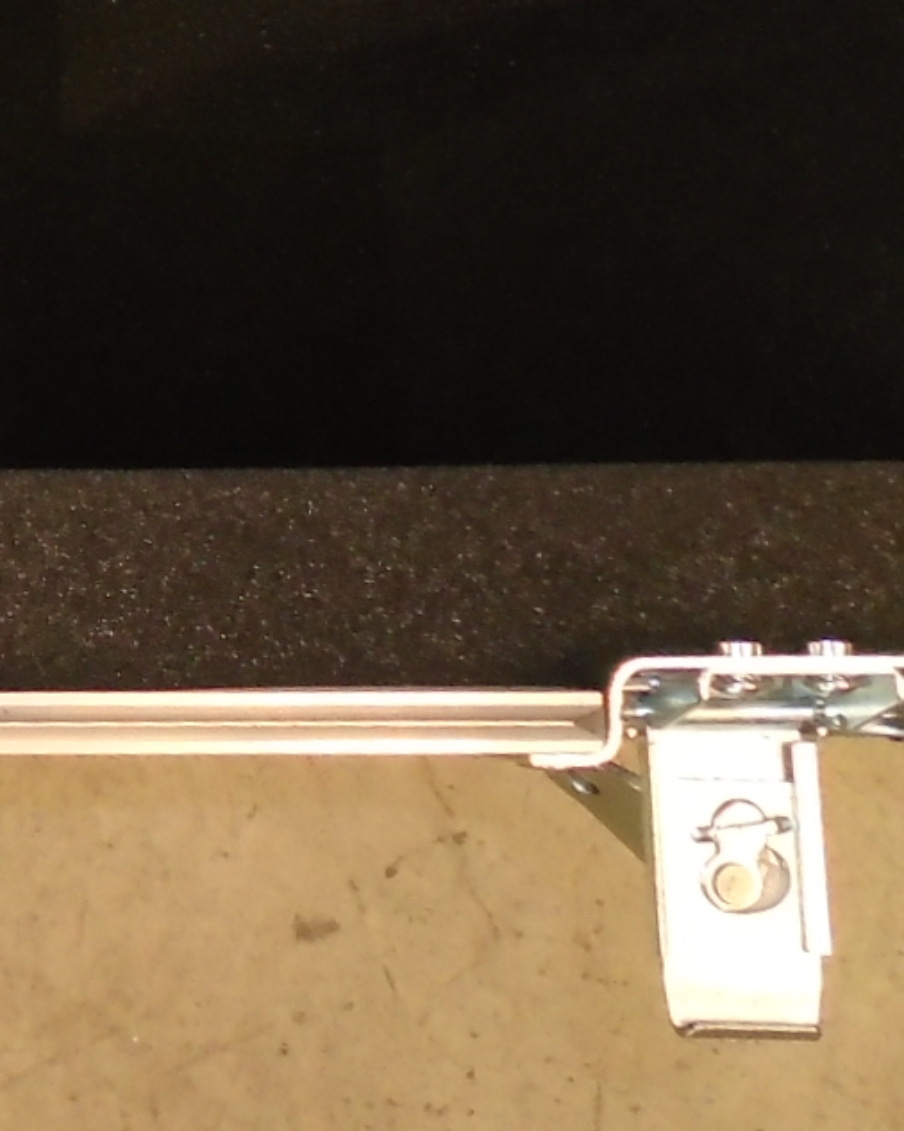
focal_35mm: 104
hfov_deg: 13.2
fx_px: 3480
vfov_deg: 17.7
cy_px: -188
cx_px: -790
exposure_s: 1/30
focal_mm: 4.6
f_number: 3.2
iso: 200
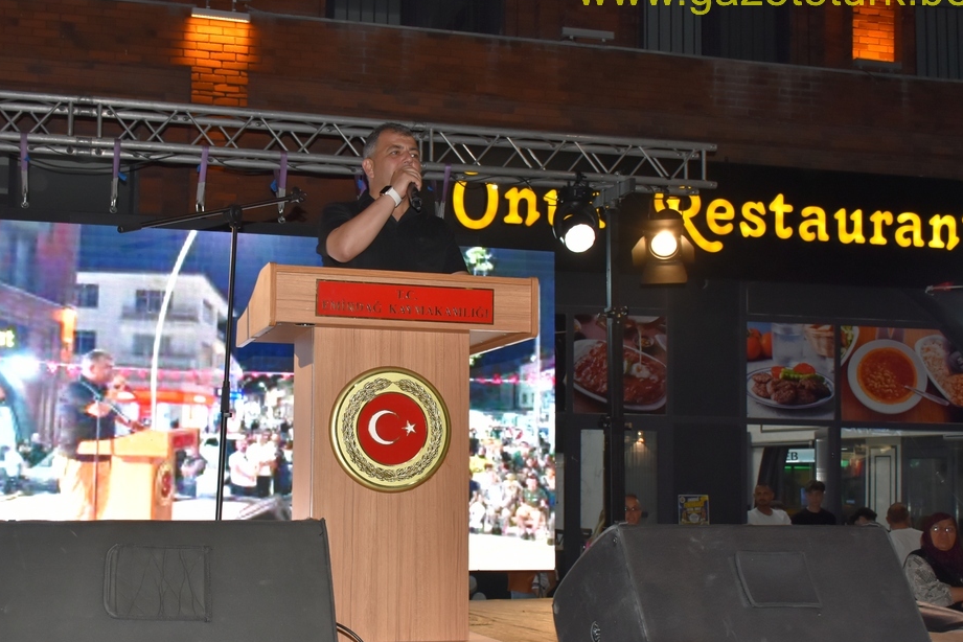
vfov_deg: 29.8
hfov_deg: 43.4
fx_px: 1204
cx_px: 379
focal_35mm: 45
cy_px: 369
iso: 800
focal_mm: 24
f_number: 5.6
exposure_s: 1/125
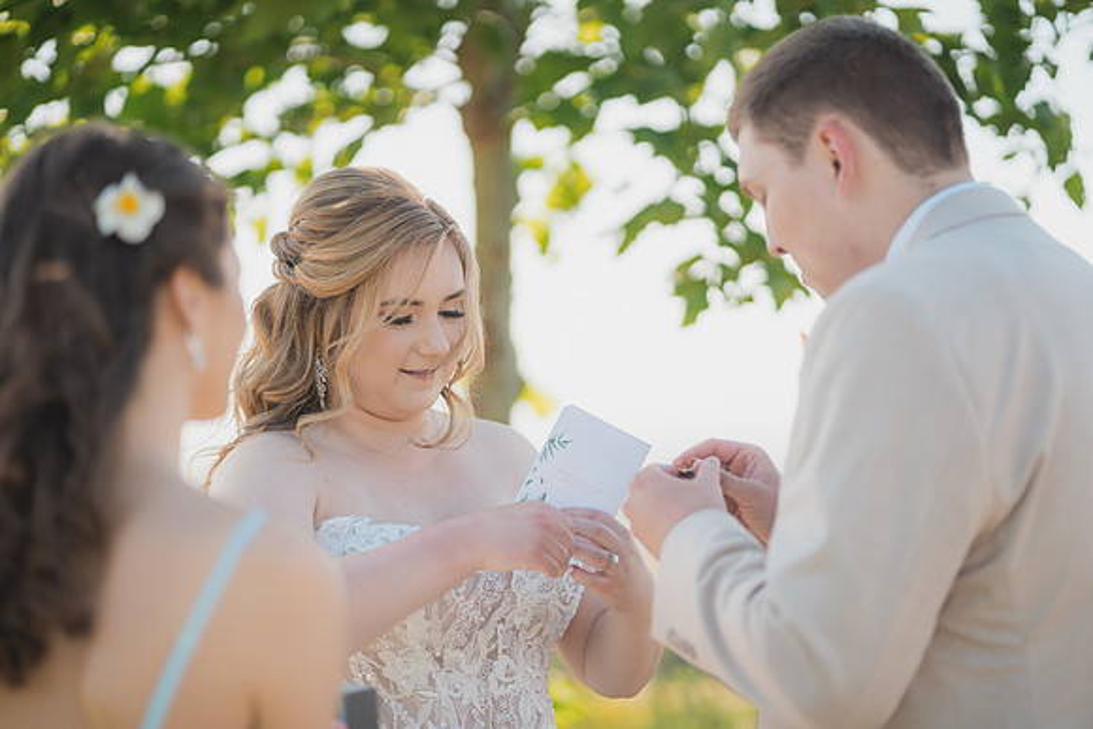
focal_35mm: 85
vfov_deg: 16.1
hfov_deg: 23.9
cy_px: 364
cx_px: 546
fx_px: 2581
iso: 125
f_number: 1.8
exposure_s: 1/2000
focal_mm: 85
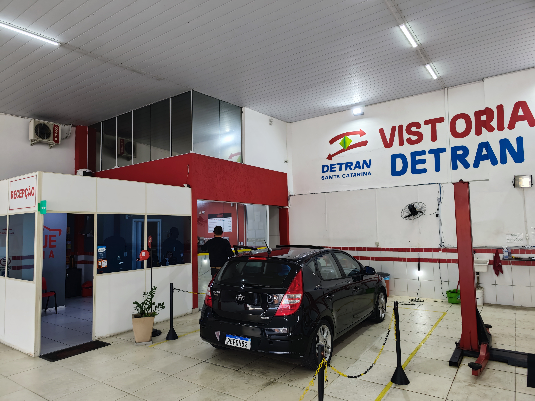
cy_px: 200
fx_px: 355
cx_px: 268
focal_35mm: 23
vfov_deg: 58.9
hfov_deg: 73.9
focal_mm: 8.7
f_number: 1.9
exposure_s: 1/120
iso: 425
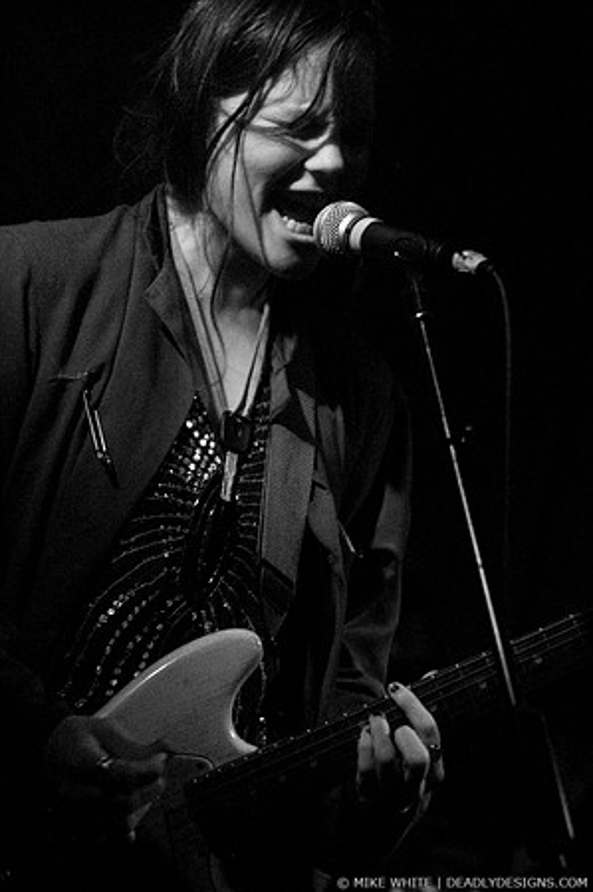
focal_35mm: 105
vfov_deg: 19.5
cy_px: 446
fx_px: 2600
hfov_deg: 13.0
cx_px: 296
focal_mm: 70
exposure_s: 1/100
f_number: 3.2
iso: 1600
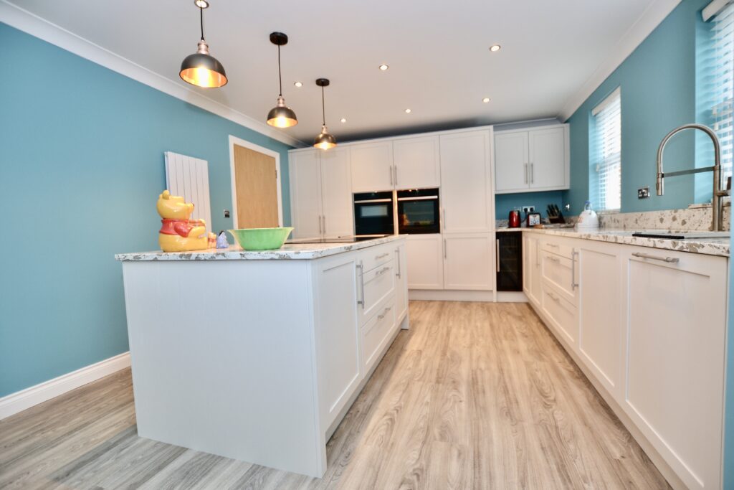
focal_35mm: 15
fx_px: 306
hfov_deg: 100.4
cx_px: 367
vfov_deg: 77.3
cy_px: 245
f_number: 4
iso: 400
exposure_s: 1/60
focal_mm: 10
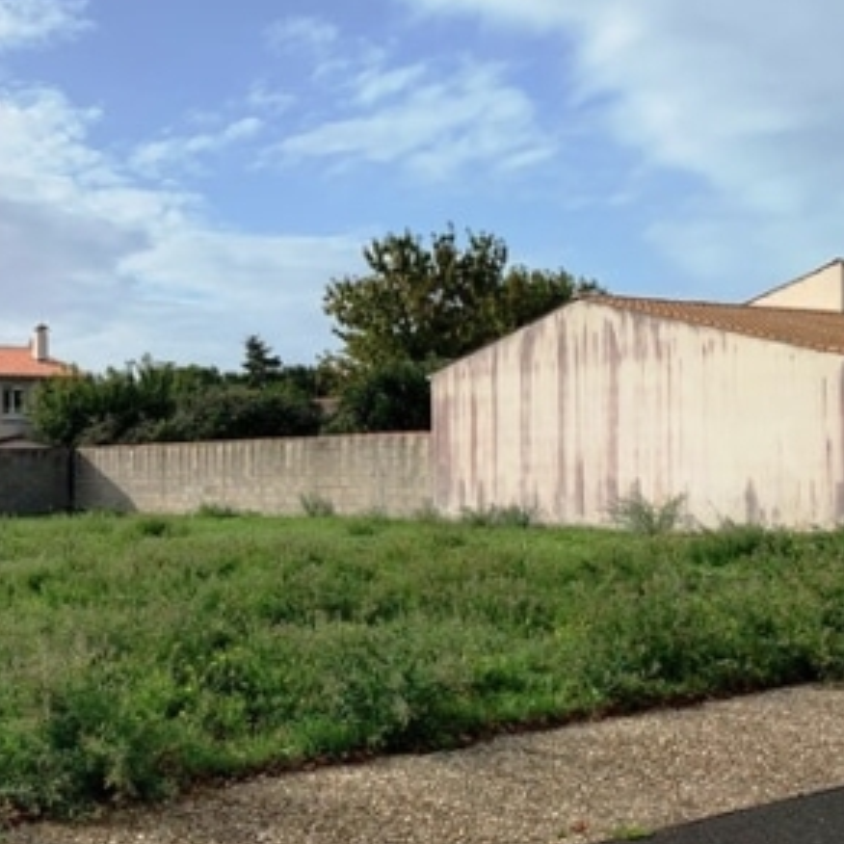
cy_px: 480
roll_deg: +0.8
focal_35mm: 46
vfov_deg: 36.7
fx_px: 1269
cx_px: 72
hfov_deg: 34.6
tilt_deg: -0.1
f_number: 1.8
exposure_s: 1/4464
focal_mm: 4.25
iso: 25
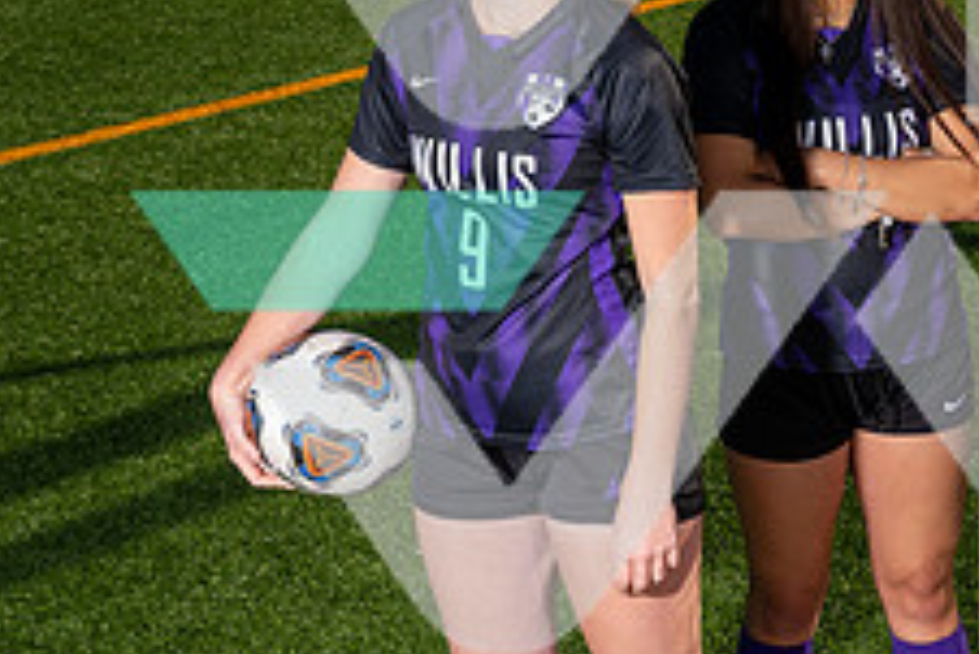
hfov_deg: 17.1
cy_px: 422
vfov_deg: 12.1
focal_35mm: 113
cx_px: 1235
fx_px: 3075
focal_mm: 44
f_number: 8
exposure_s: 1/250
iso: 100
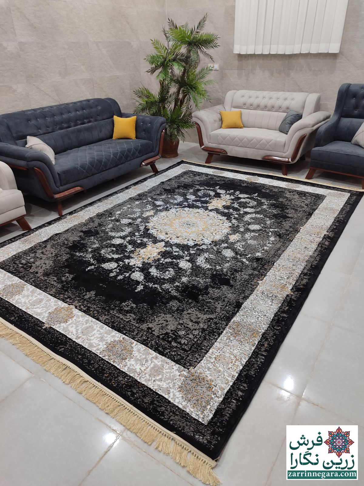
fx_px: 351
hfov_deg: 54.9
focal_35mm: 25
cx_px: 182
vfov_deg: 69.4
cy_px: 243
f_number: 1.89
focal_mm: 5.95
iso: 566
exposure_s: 1/20
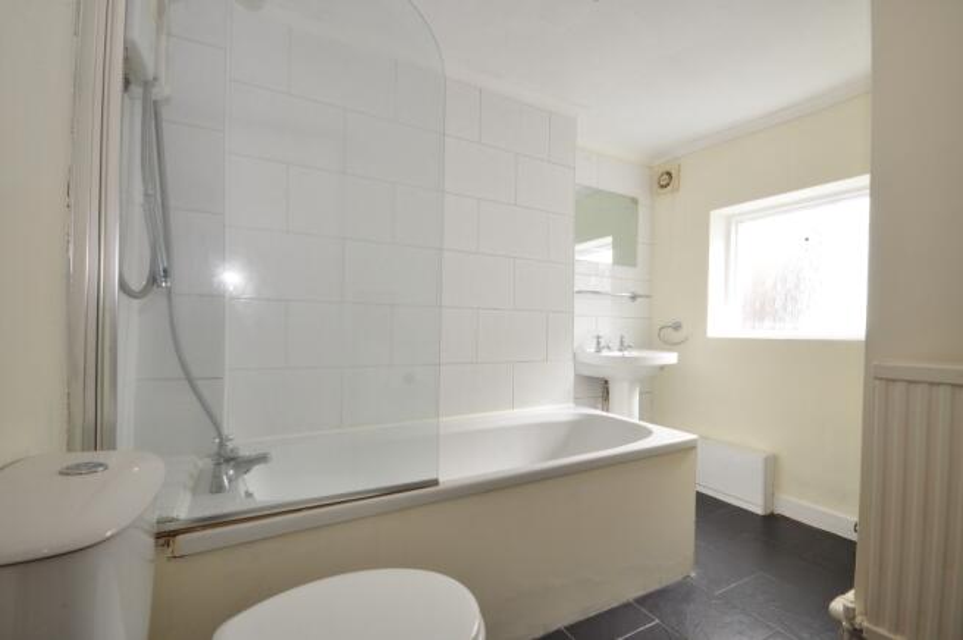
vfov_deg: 77.2
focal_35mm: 15
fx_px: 401
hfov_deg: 100.4
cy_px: 320
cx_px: 482
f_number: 20
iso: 200
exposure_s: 5
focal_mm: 10
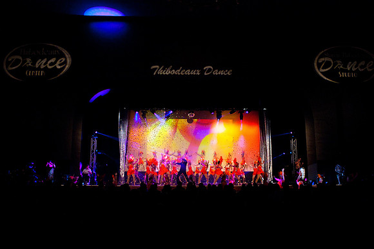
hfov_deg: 65.5
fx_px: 291
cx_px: 187
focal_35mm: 28
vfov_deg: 46.4
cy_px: 124
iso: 3200
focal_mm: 28
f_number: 5.6
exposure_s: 1/200
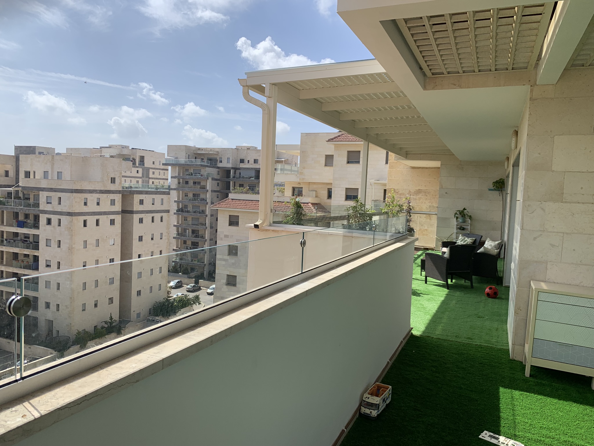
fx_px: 446
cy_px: 223
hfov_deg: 67.3
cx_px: 297
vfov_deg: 53.1
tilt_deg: -3.4
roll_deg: -2.7
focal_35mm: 26
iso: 25
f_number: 1.8
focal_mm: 4.25
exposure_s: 1/2481
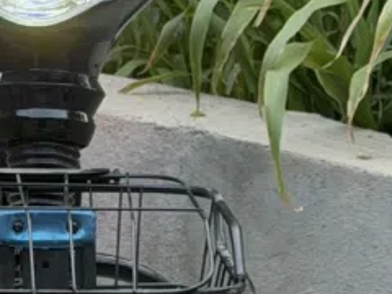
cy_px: 232
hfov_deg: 15.3
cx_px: 52
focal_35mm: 128
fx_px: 1450
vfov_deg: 11.5
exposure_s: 1/60
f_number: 1.78
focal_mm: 6.76
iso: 125
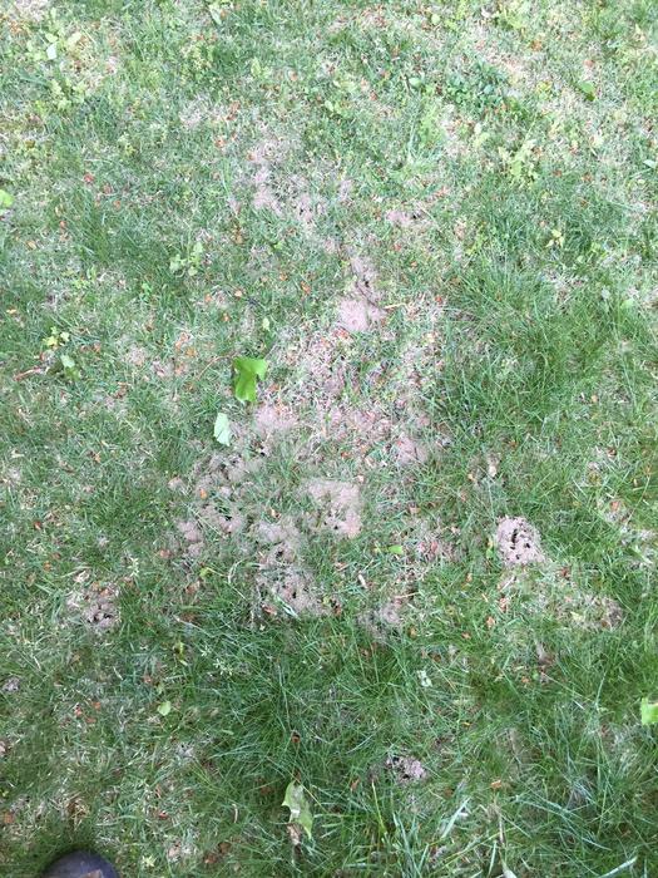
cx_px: 329
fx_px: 735
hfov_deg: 48.2
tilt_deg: -68.8
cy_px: 439
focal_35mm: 29
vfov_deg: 61.7
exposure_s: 1/30
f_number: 2.2
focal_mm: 4.15
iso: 40
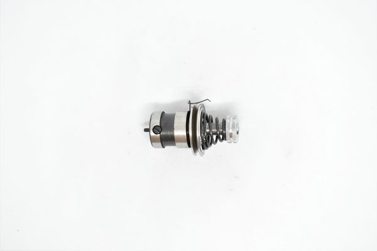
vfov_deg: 28.0
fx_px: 502
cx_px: 188
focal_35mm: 48
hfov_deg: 41.1
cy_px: 126
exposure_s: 1/40
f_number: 5.6
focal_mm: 32
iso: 400
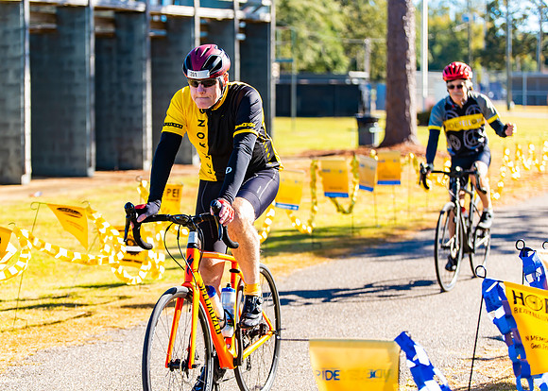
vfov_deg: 14.3
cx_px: 242
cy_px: 182
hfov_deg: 19.9
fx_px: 1564
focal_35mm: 101
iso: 250
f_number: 2.8
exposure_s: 1/800
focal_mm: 85
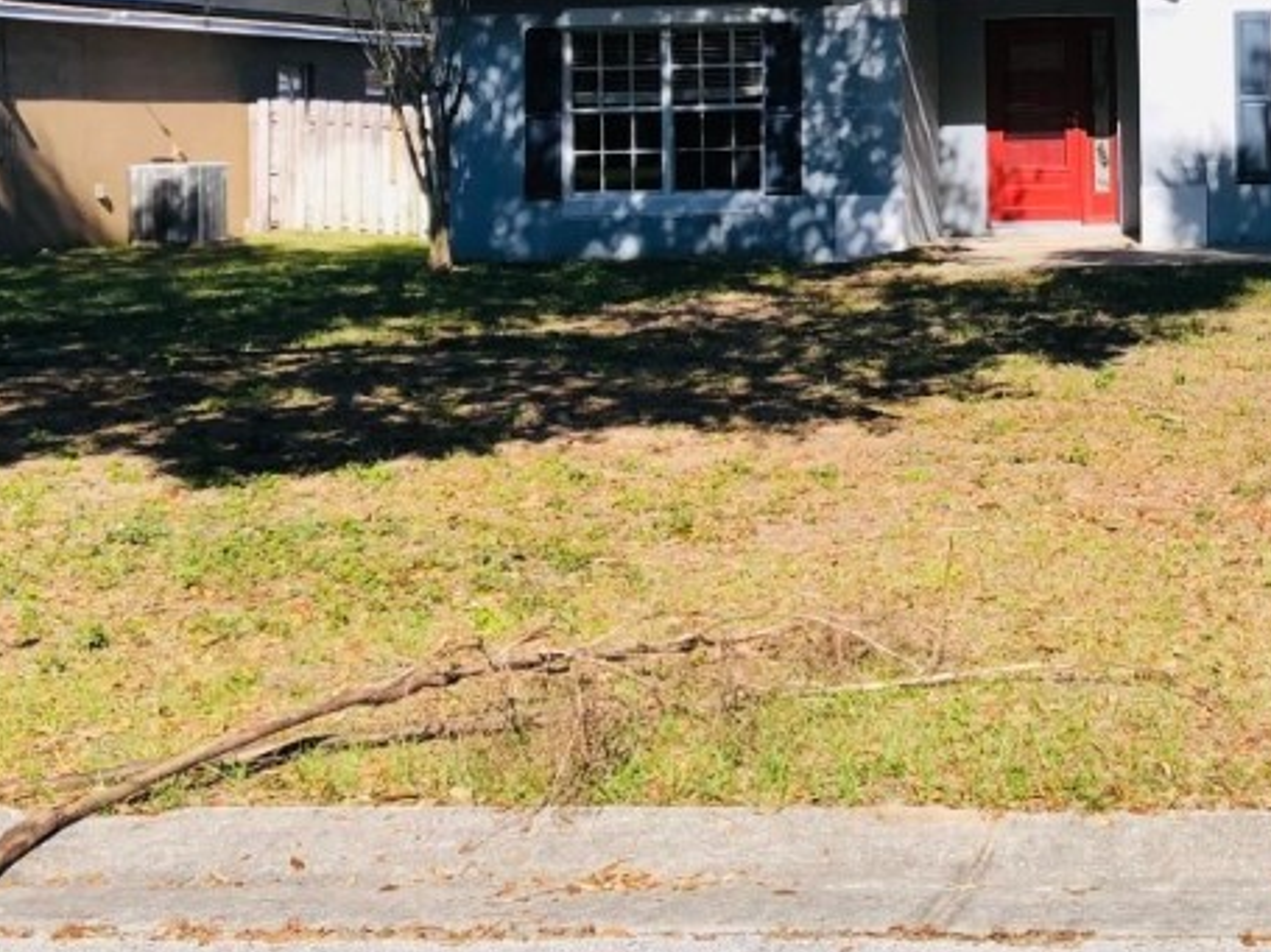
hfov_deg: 28.6
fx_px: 2313
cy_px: 39
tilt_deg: +3.9
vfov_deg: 22.5
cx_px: 1307
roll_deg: +3.3
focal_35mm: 63
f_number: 1.8
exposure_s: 1/1372
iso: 20
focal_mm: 4
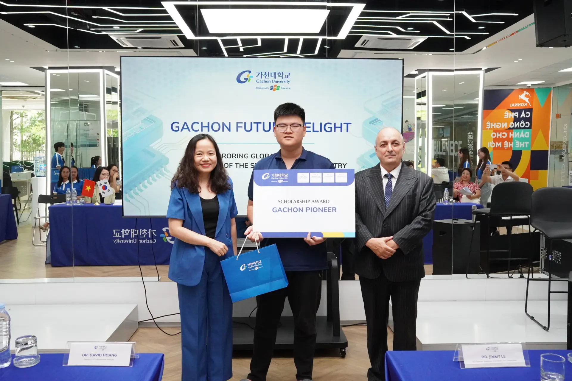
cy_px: 190
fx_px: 605
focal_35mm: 38
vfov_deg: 35.0
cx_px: 286
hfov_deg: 50.6
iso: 6400
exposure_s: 1/500
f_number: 7.1
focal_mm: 25.4
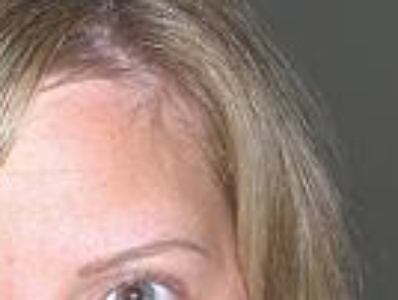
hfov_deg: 15.8
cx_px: -6
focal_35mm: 122
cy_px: 233
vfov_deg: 12.1
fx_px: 1405
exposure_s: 1/60.1
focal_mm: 5.8
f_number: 3
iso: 50
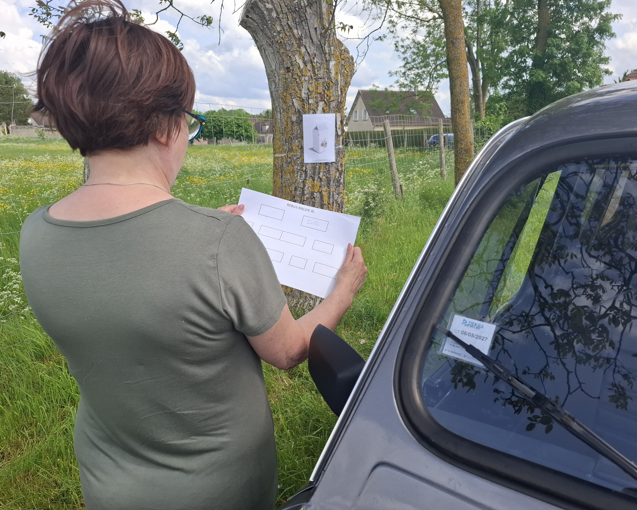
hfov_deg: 70.3
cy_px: 255
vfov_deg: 58.8
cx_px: 310
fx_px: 452
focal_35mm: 24
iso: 50
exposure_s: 1/1504
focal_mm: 5.54
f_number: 1.8
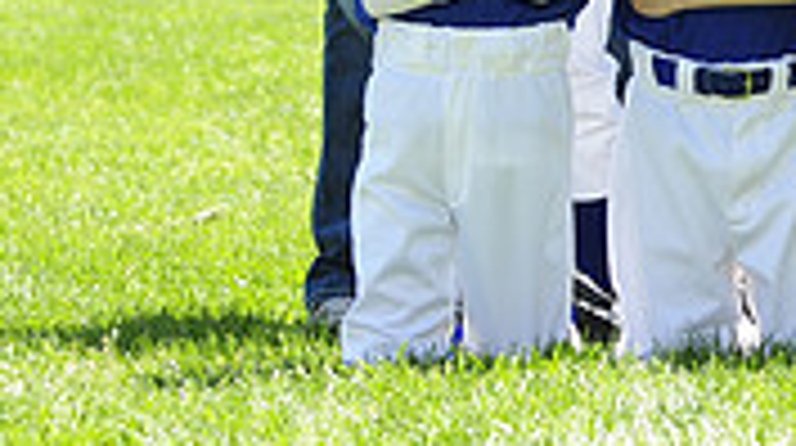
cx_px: 1052
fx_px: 8151
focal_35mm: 387
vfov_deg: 3.1
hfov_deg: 5.6
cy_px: -349
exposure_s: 1/500
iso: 200
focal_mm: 75
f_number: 5
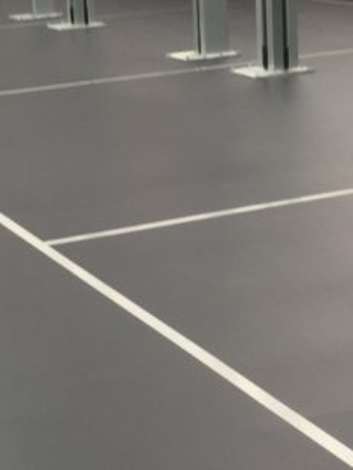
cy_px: 231
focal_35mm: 96
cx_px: 158
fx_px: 1304
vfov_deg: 20.4
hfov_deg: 15.4
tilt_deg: -15.5
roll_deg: +3.0
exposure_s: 1/50
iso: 32
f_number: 2.2
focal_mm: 4.15
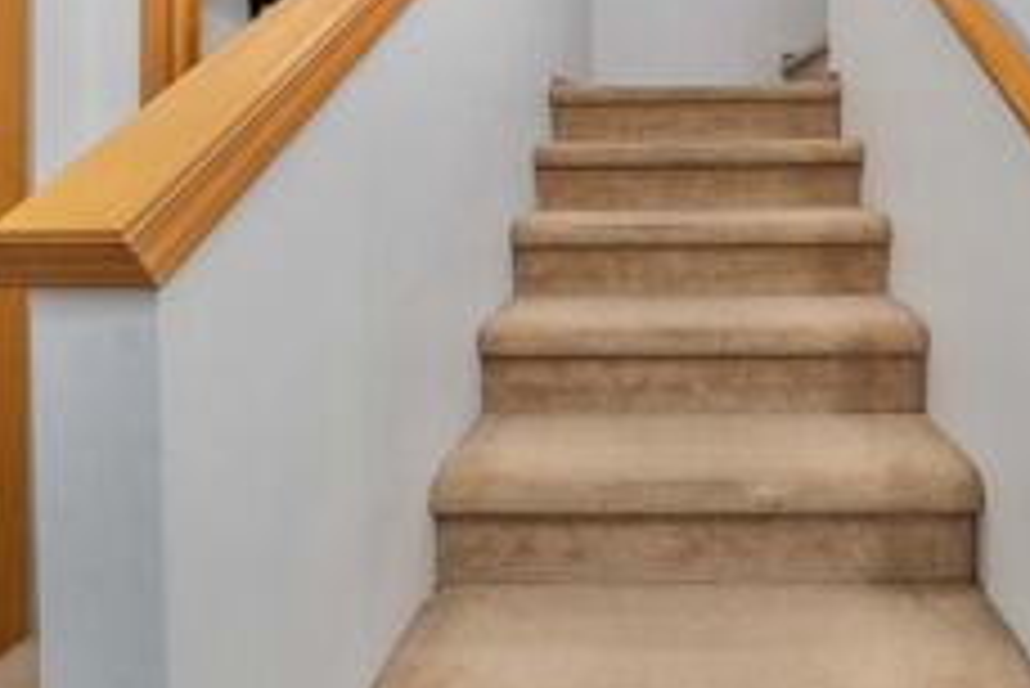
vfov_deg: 55.9
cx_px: 679
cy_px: 151
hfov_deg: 78.8
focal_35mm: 21
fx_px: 601
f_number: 7.1
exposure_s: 1/8
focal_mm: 12
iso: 1000
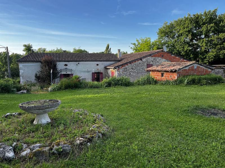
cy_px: 84
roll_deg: +0.2
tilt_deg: -7.0
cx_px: 112
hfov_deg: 67.3
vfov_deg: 53.1
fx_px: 169
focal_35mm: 26
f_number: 1.6
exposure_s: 1/827
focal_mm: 5.1
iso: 50
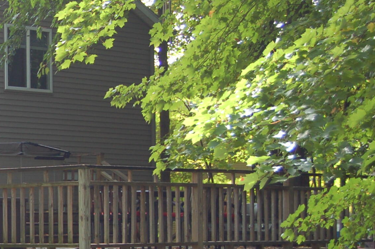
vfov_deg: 11.2
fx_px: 1273
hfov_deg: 15.9
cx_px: -116
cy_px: 154
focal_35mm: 122
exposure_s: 1/125
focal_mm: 31
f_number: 4.5
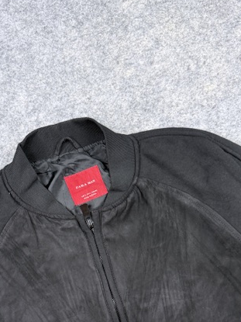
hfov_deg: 38.4
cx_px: 90
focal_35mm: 37
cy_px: 224
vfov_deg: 49.0
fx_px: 344
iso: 200
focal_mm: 6.76
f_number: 1.78
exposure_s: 1/100
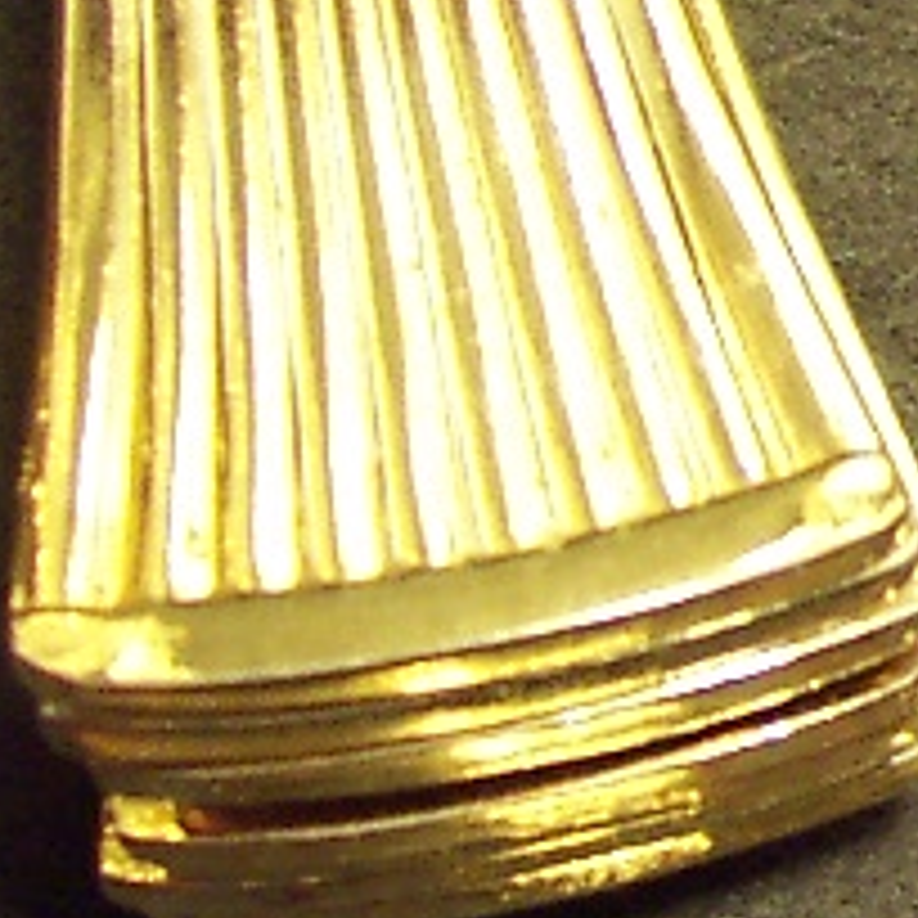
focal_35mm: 192
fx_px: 5761
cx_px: 2354
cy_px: -50
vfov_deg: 9.0
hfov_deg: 8.2
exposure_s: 1/30
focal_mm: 5.6
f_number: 2.8
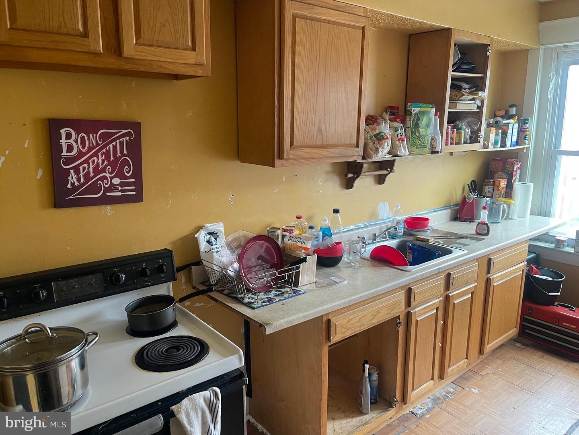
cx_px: 290
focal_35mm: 25
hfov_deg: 69.4
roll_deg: +0.4
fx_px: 418
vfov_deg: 54.9
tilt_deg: -10.9
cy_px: 218
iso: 160
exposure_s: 1/60
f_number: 1.6
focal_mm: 5.1
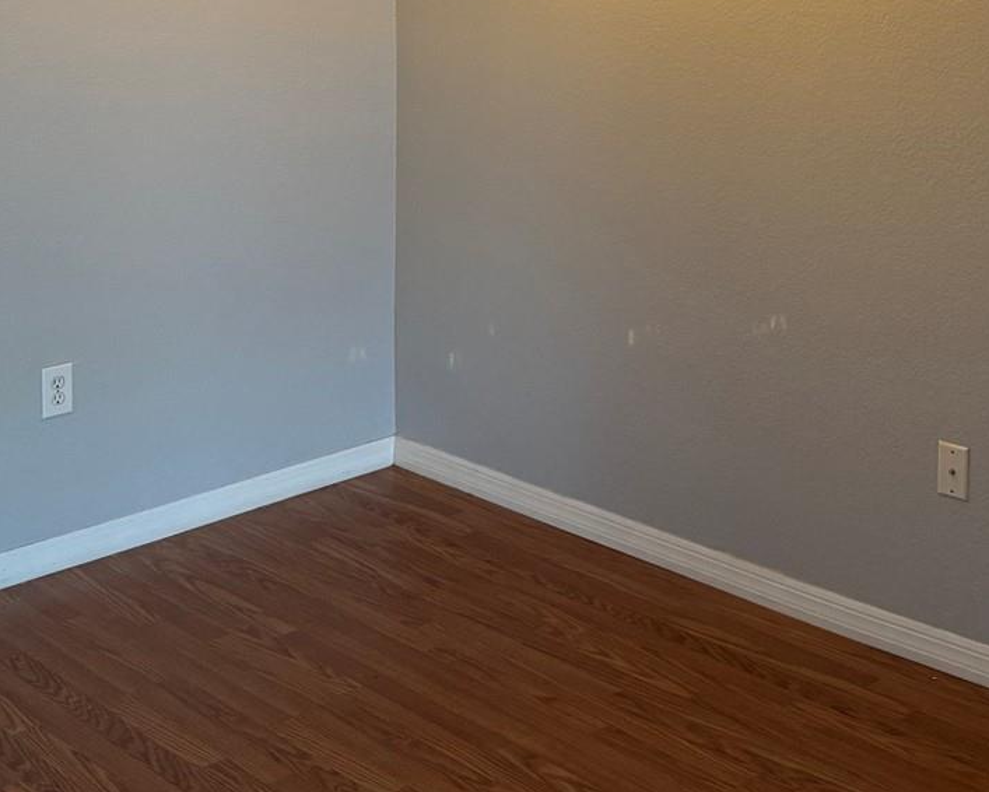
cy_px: 11
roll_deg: -0.3
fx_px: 1552
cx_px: 512
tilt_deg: -2.7
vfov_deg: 27.1
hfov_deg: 35.3
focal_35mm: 53
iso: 320
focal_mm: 6.76
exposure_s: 1/120
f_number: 1.78
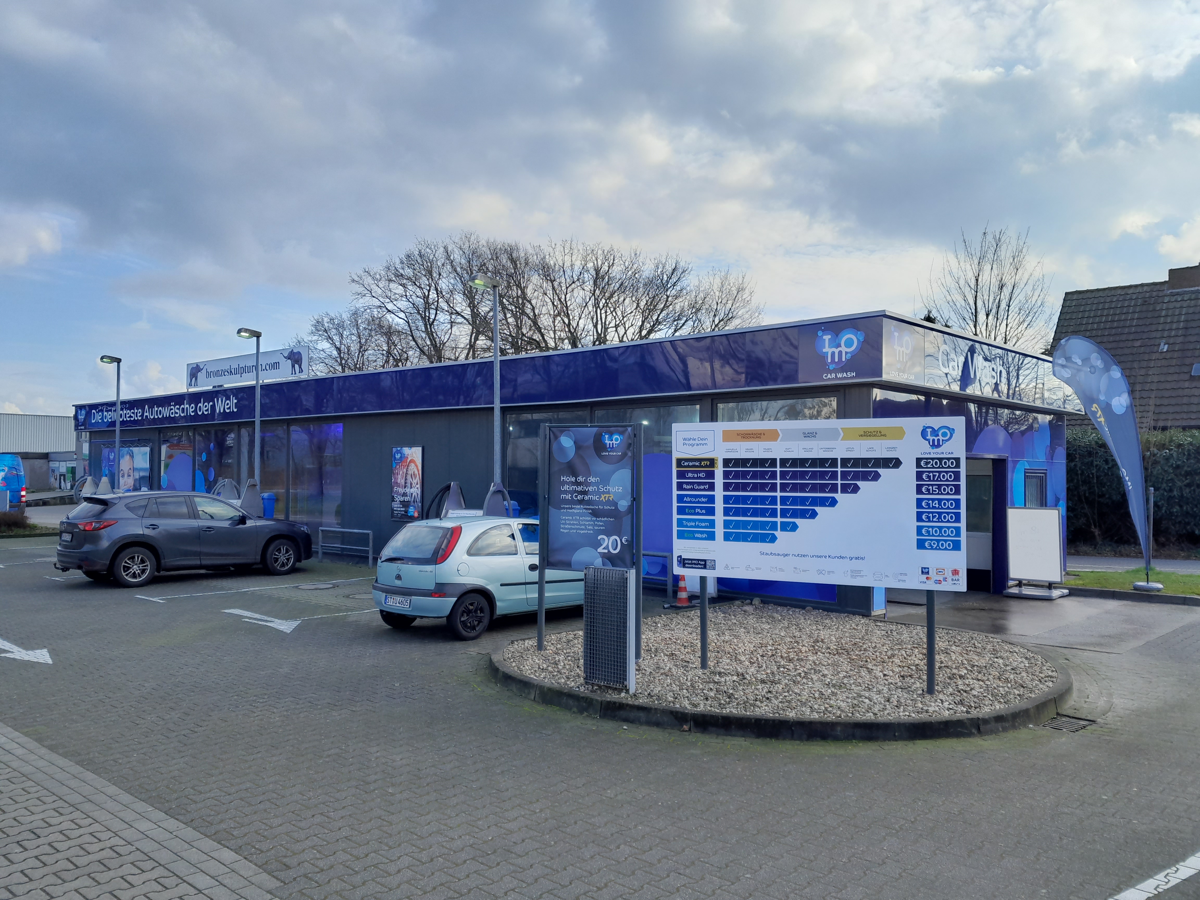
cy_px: 450
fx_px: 901
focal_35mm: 26
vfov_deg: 53.1
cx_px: 600
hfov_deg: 67.3
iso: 40
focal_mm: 4
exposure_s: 1/892
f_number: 1.8
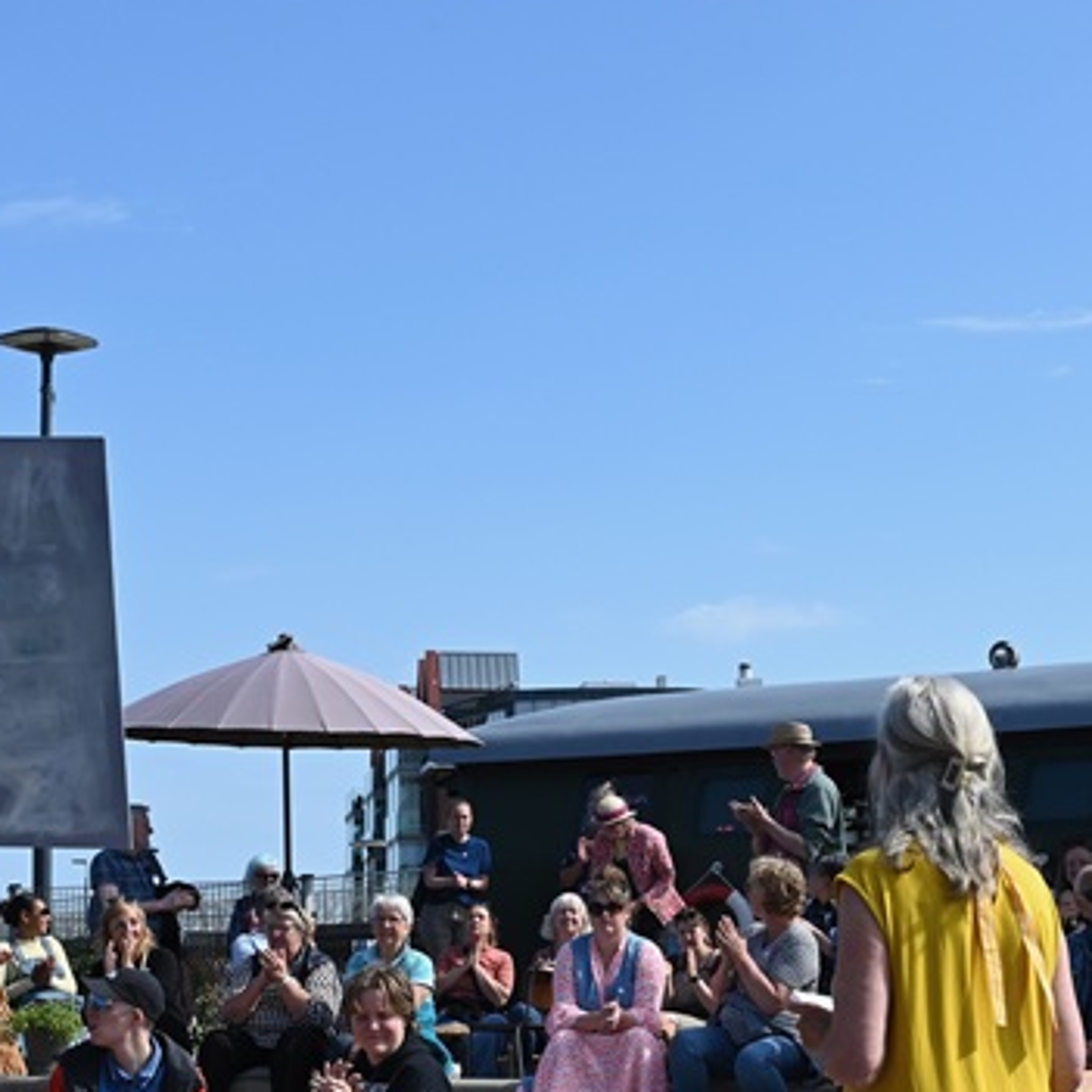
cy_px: 806
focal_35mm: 89
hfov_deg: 19.4
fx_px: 3176
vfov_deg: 19.4
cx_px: 753
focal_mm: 46
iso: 500
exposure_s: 1/640
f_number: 13
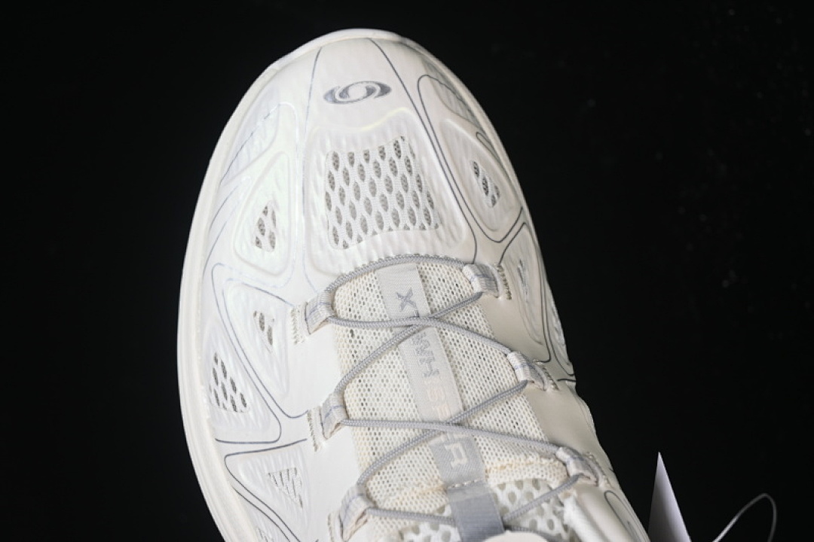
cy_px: 271
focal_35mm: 75
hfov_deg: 27.0
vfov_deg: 18.2
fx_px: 1696
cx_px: 407
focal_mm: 50
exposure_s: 1/80
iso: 160
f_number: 7.1
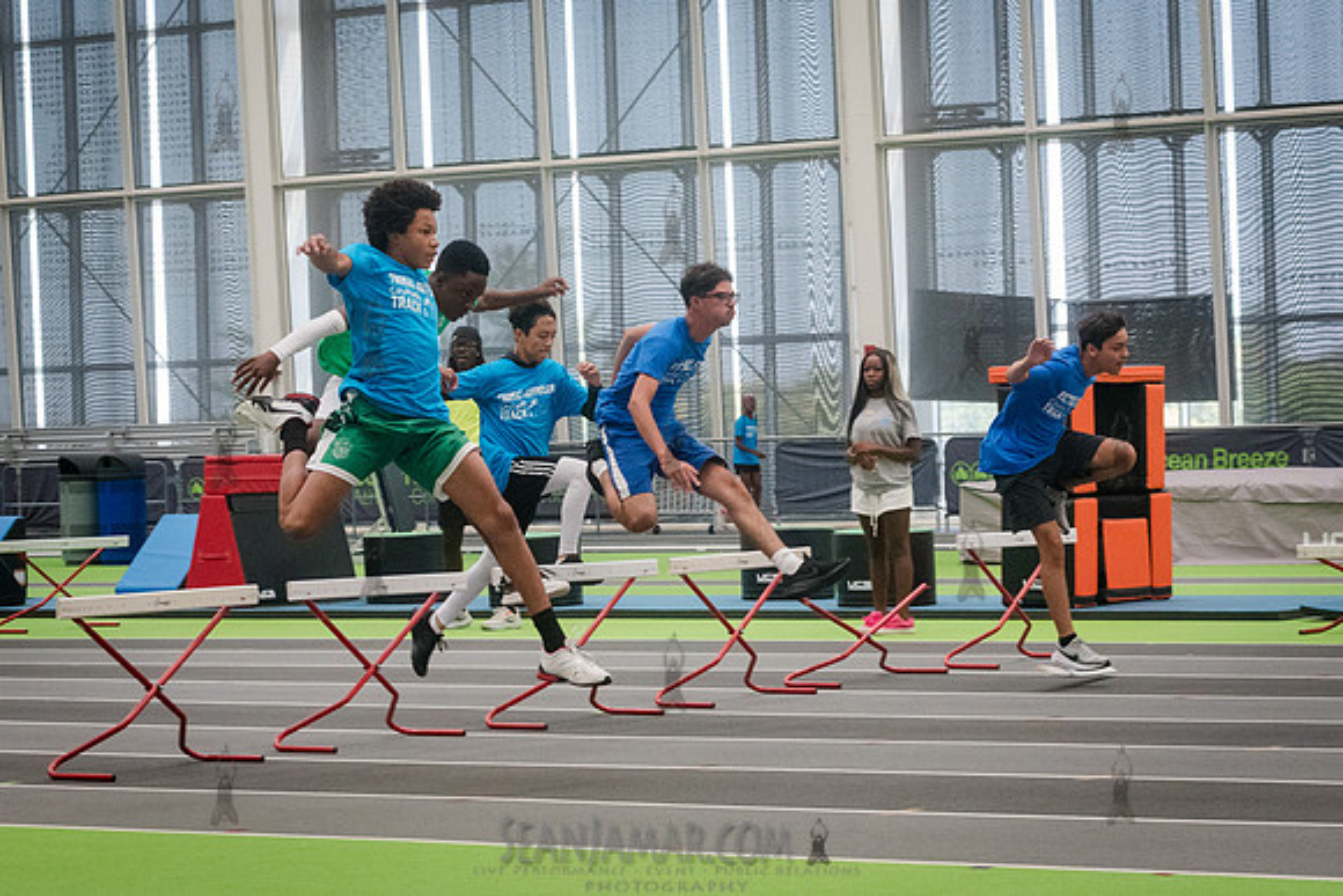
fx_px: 4002
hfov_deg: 19.0
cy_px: 480
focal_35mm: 107
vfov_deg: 12.8
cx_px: 733
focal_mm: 80
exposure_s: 1/640
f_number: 8
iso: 6400
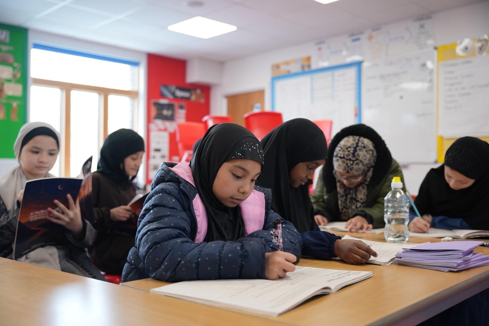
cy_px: 163
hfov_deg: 51.0
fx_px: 512
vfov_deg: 35.3
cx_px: 244
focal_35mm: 38
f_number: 2.8
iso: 500
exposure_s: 1/125
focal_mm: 37.7
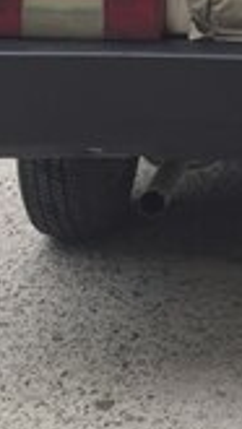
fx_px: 1082
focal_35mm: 95
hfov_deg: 12.1
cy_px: -117
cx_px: 377
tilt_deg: -0.1
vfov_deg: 20.6
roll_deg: +1.1
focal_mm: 4.15
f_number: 2.2
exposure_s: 1/100
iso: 50
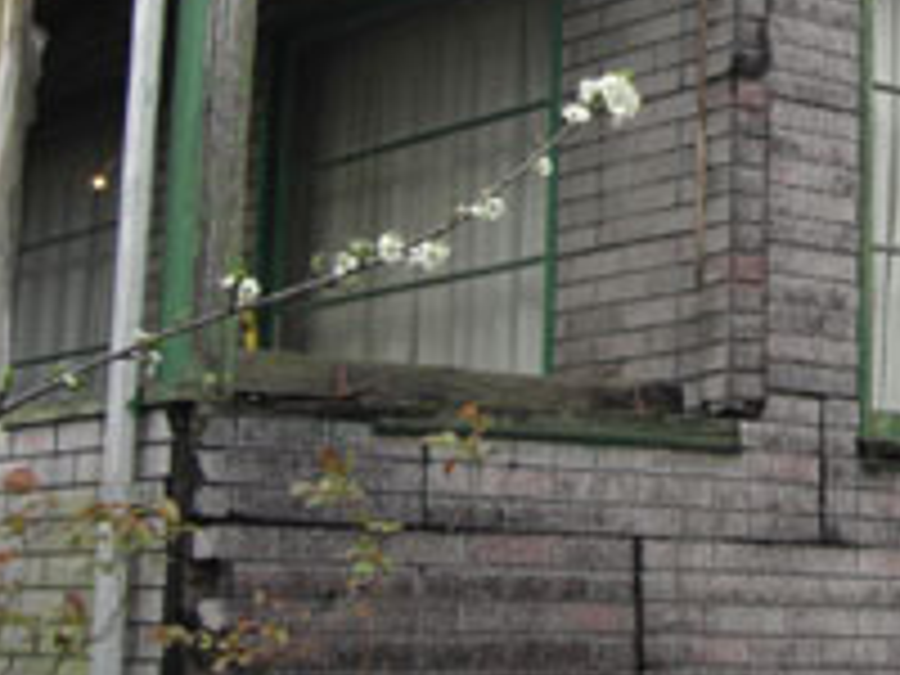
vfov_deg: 15.3
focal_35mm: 95
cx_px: 968
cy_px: 20
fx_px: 2470
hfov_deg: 19.8
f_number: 2.8
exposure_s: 1/200
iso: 80
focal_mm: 7.9
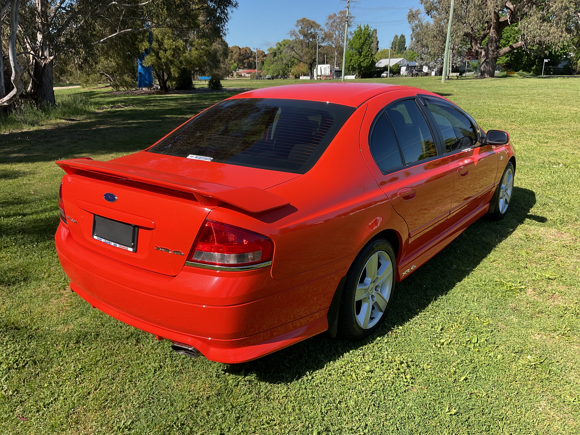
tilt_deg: -17.5
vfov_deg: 48.2
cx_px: 290
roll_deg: +1.6
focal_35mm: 29
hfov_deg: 61.7
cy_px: 218
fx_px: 486
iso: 16
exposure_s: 1/1035
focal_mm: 3
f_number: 1.8
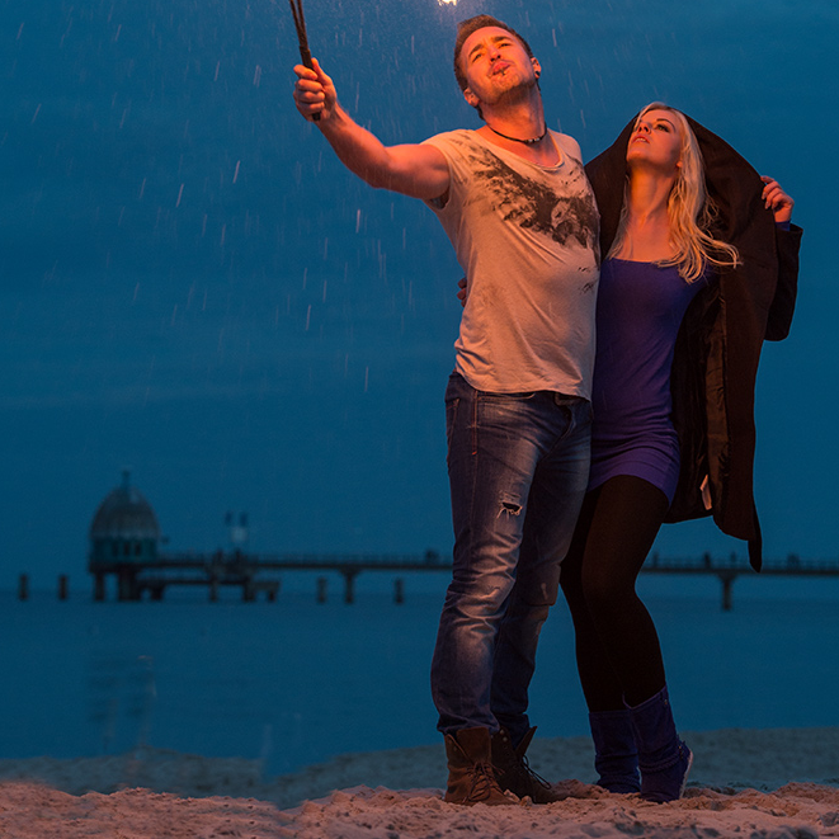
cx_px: 417
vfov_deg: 12.9
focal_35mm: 135
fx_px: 3702
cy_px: 212
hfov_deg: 12.9
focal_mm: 105
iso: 400
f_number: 5.6
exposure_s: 1/80
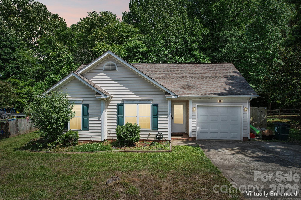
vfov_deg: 57.2
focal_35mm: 22
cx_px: 150
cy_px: 100
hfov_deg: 78.6
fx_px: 184
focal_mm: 8.38
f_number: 2.8
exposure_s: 1/200
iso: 100
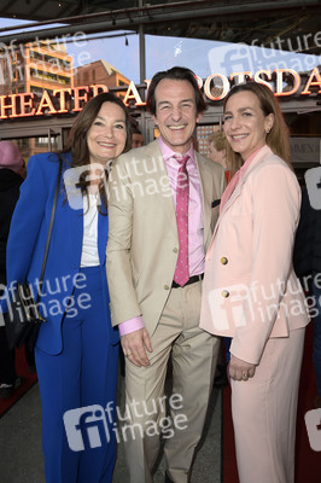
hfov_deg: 53.1
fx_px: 322
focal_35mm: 24
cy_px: 242
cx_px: 160
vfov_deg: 73.8
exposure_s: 1/125
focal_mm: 24
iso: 1600
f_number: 6.3
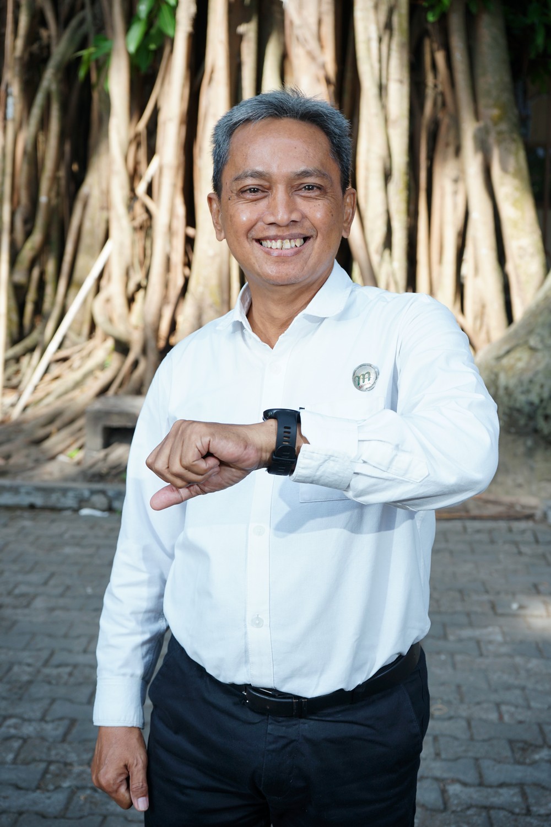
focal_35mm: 52
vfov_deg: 38.2
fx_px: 1194
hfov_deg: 26.0
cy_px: 414
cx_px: 276
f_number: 6.3
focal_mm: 52
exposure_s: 1/125
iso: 160
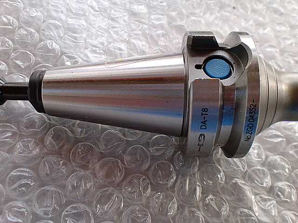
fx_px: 301
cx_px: 149
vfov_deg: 40.7
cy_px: 112
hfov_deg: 52.6
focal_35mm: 35
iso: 64
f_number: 3.1
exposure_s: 1/80
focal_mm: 6.3
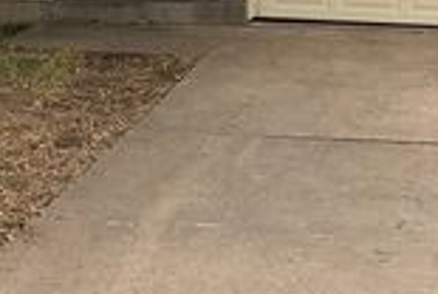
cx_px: 294
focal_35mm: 97
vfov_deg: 13.1
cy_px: -196
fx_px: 1182
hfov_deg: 20.9
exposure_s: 1/1984
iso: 25
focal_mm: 3
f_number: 1.8
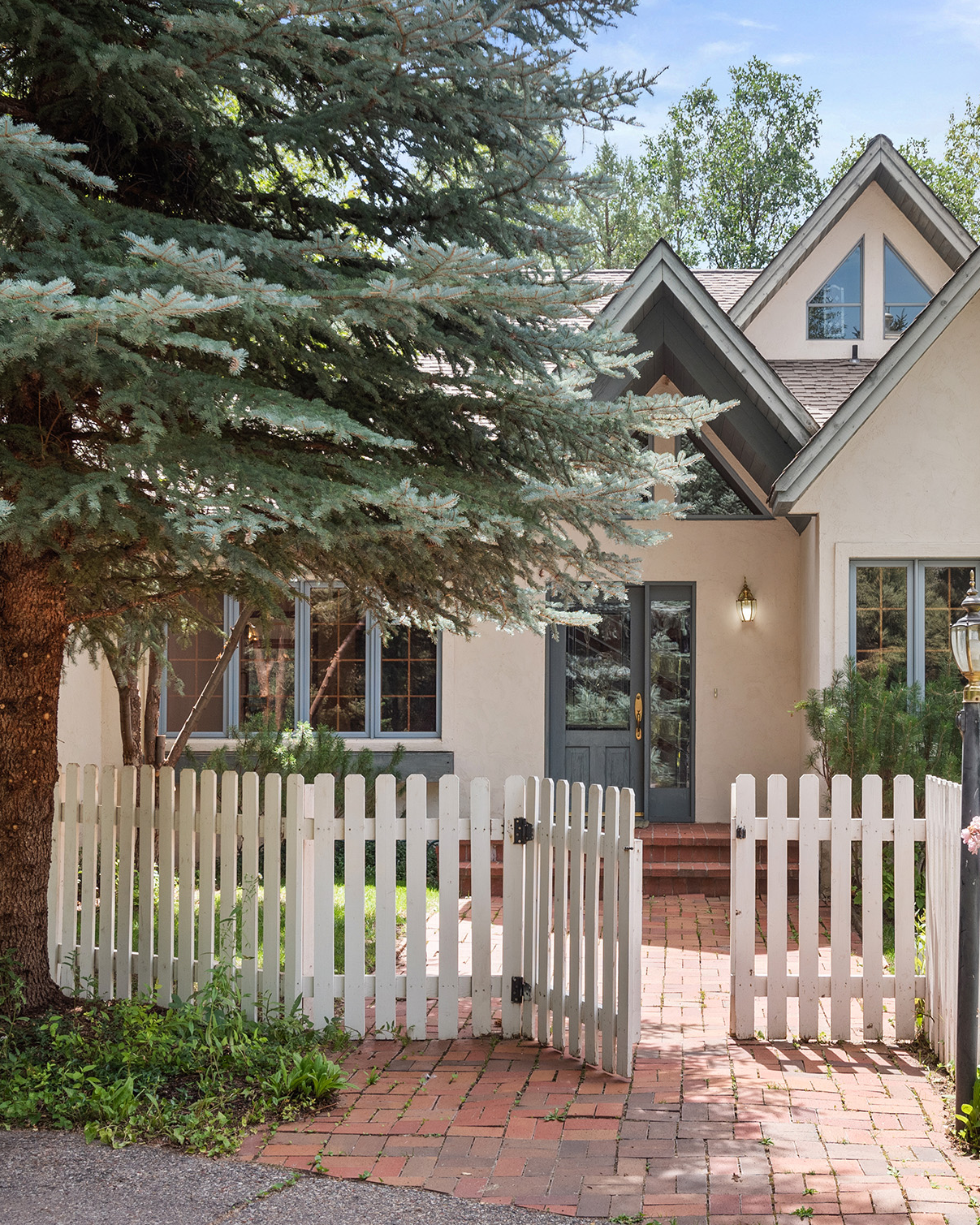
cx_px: 650
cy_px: 564
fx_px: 1523
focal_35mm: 42
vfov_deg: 43.8
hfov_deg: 35.3
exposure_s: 1/160
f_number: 7.1
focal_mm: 25
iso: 200
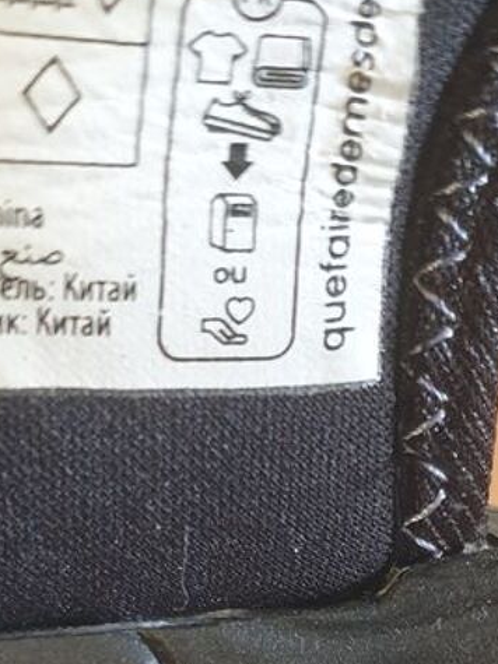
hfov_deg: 20.1
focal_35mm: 73
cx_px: 312
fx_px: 1401
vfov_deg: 25.5
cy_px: 644
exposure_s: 1/50
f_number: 1.5
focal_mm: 4.3
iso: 250
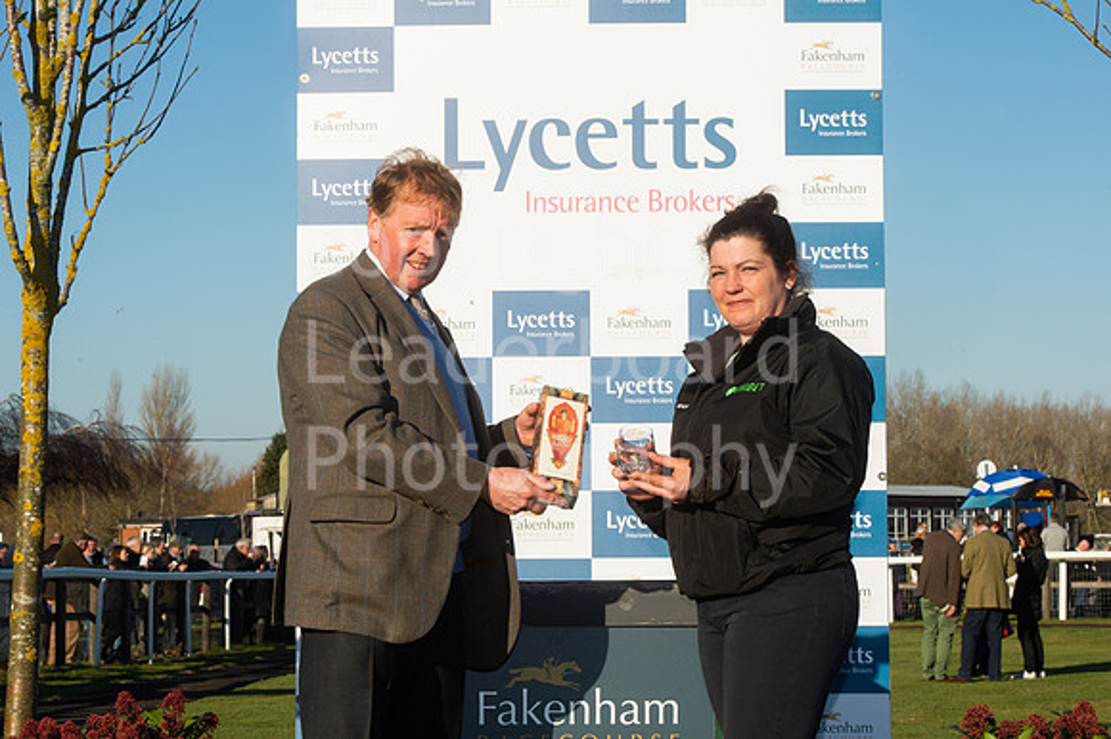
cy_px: 370
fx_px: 2930
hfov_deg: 21.5
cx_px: 556
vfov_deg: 14.4
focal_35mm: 95
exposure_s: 1/250
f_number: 22
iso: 400
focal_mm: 95
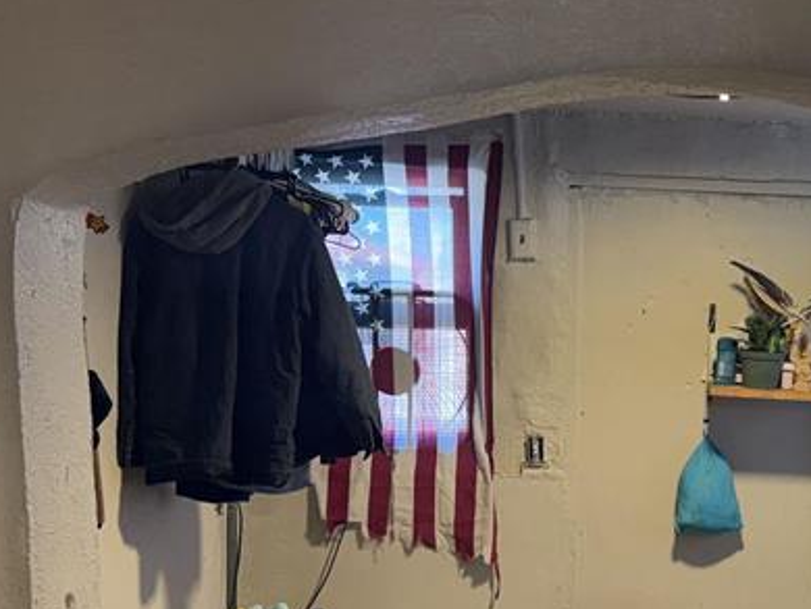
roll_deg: -0.4
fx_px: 1477
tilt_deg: -5.0
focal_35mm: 63
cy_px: 453
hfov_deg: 29.6
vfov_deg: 23.1
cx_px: 703
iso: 160
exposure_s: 1/60
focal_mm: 6.76
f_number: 1.78
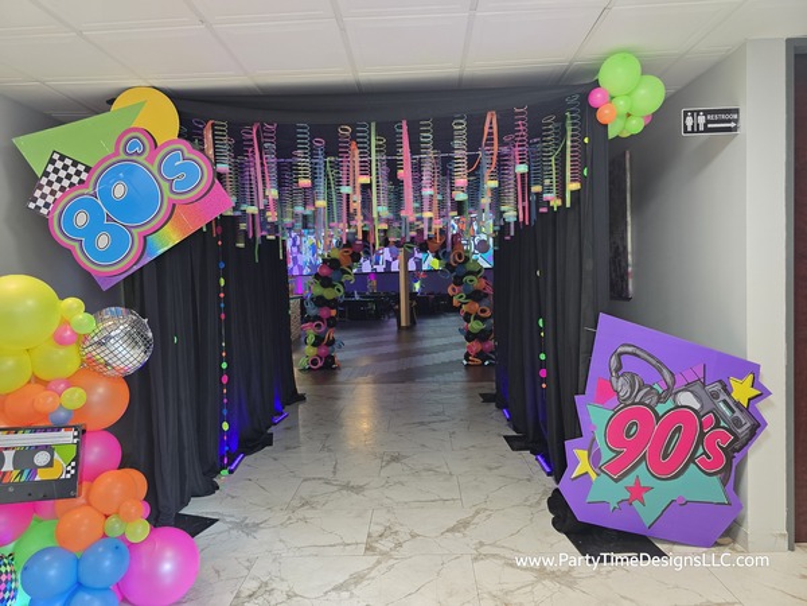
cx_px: 404
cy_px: 303
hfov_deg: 73.9
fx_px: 536
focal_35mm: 23
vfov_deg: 58.9
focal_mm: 6.3
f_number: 1.7
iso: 320
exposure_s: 1/120
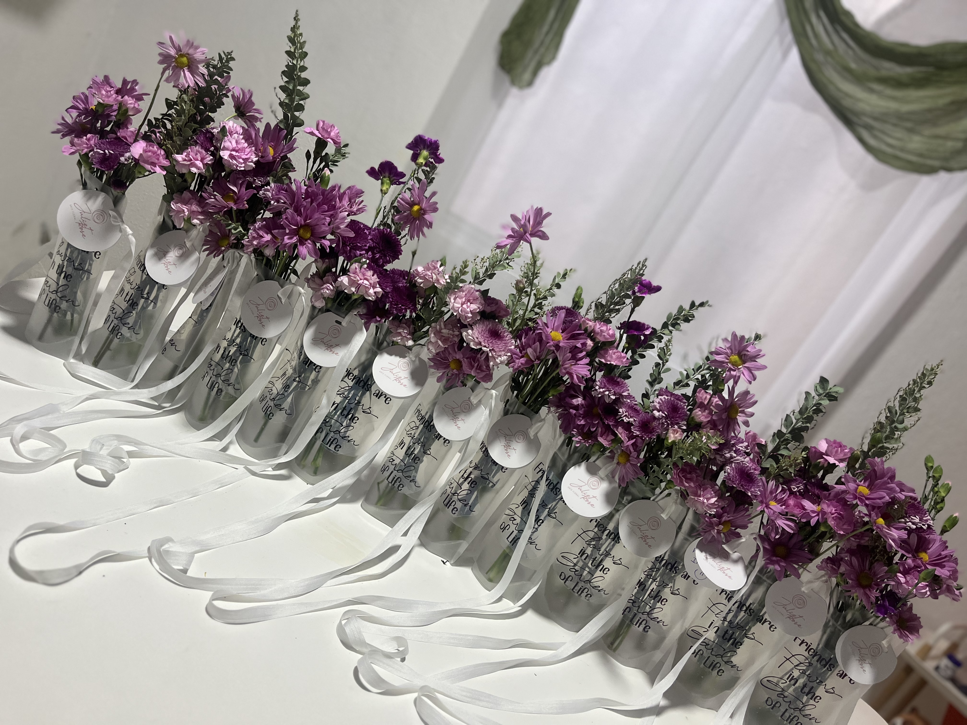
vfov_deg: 53.1
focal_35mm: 26
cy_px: 362
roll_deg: -29.7
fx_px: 726
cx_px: 484
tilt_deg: -15.8
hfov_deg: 67.3
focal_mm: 5.1
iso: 160
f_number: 1.6
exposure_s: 1/60
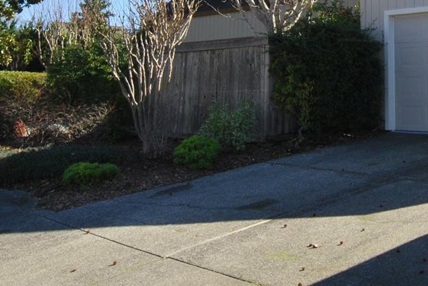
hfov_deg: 35.6
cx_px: 368
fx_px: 633
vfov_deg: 24.5
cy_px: 14
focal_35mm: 53
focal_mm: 15
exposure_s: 1/160
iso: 200
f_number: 9
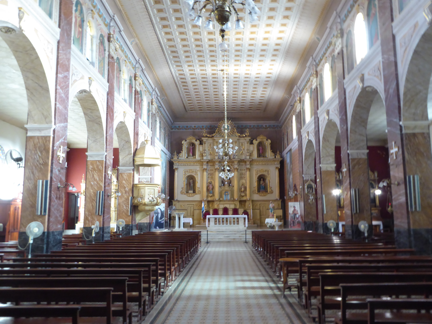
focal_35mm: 32
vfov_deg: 44.2
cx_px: 216
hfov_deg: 56.8
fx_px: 399
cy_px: 162
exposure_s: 1/8
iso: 400
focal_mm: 5.4
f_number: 3.5
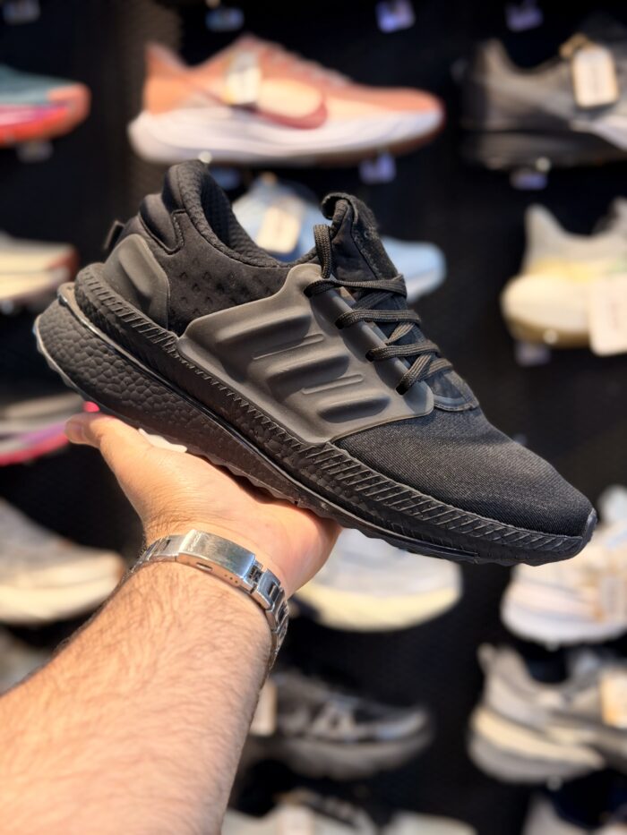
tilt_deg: -11.6
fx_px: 1159
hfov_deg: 30.3
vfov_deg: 39.7
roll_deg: +1.6
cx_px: 314
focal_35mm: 48
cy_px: 418
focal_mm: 6.76
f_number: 1.78
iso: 100
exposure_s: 1/100
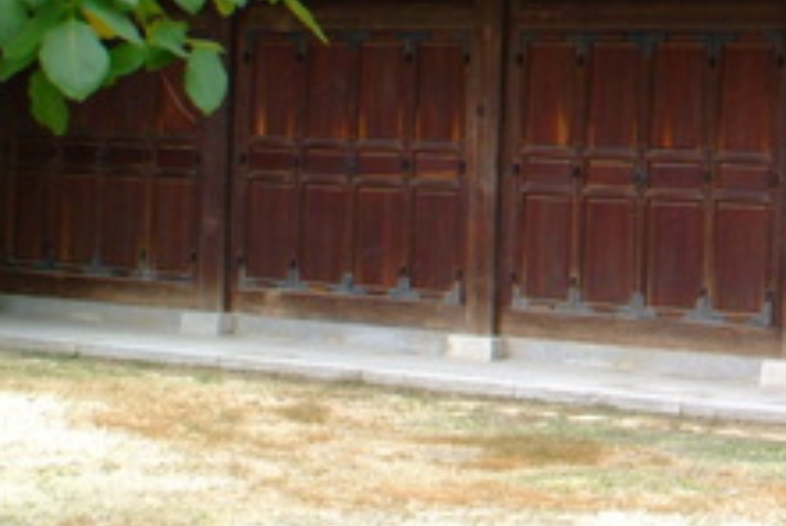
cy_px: 57
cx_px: 1183
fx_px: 2077
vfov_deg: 14.3
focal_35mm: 95
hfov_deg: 18.8
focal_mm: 20
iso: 400
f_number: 4
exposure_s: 1/90
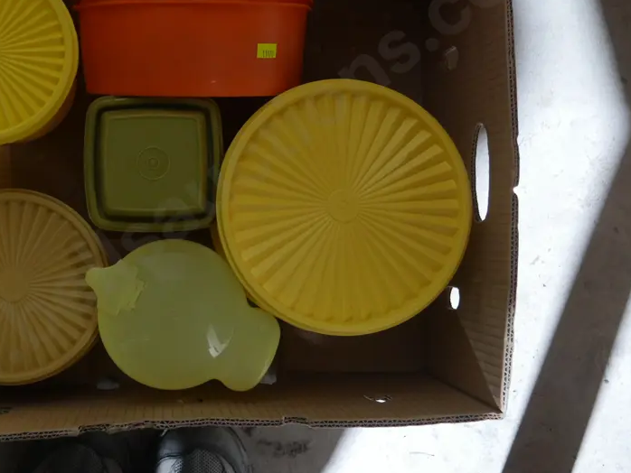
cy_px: 186
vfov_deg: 32.8
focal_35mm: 44
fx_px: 802
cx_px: 218
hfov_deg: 42.4
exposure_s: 1/60
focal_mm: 15
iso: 2000
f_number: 3.6
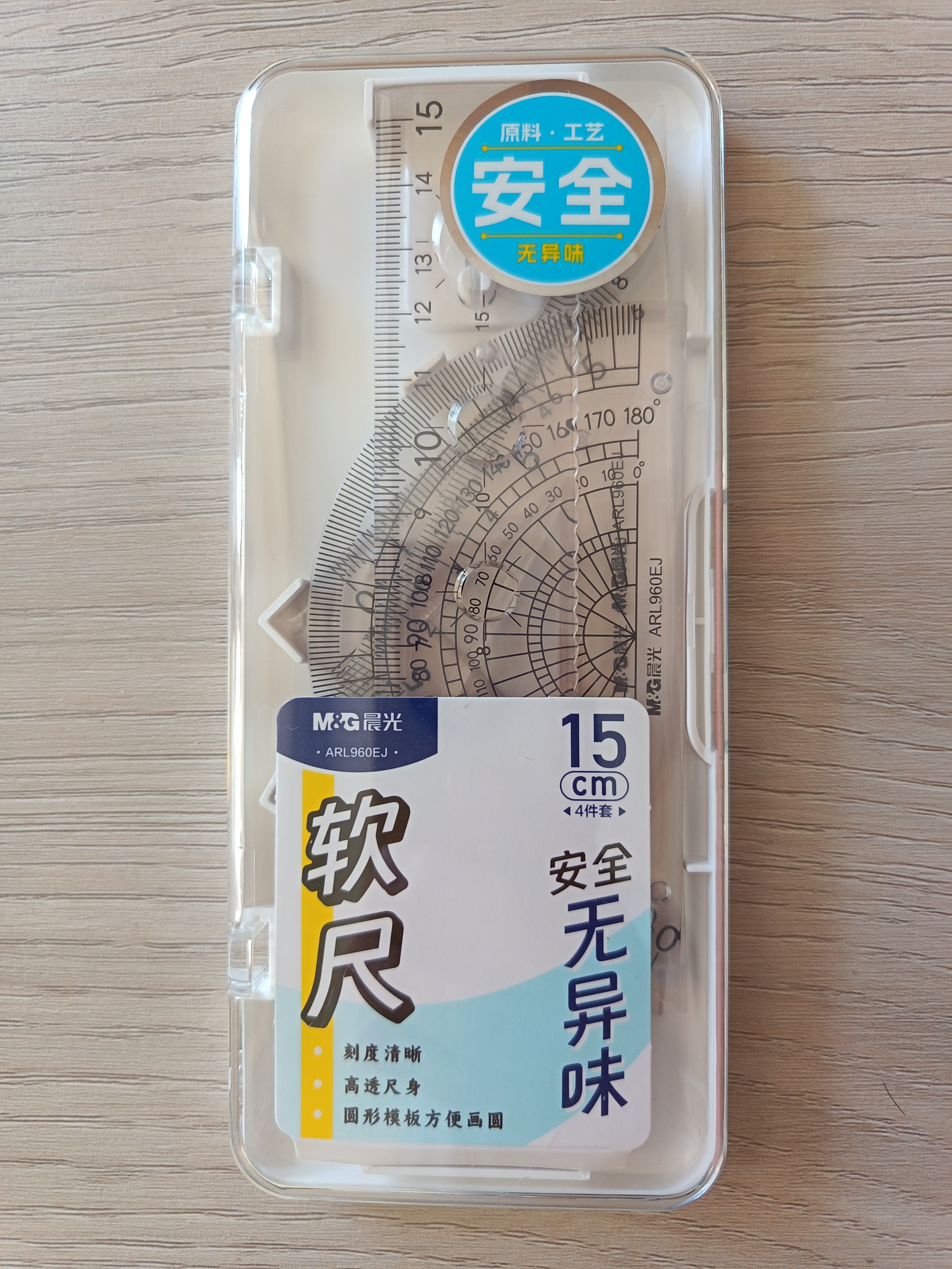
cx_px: 476
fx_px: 880
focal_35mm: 24
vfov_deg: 71.6
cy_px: 634
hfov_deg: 56.8
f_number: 1.75
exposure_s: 1/50
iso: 917
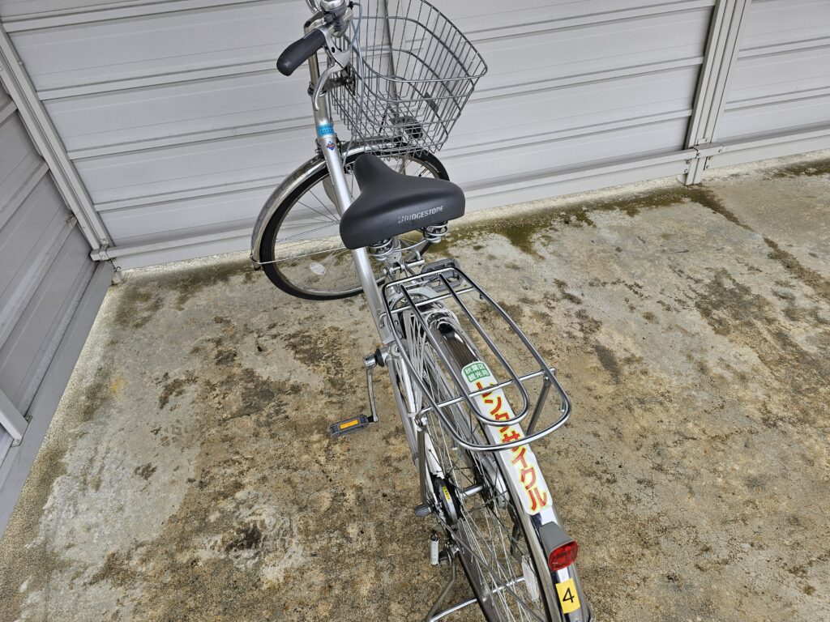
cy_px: 311
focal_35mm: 23
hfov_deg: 73.9
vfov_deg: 58.9
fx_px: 551
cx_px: 415
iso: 20
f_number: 1.7
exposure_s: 1/180
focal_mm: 6.3
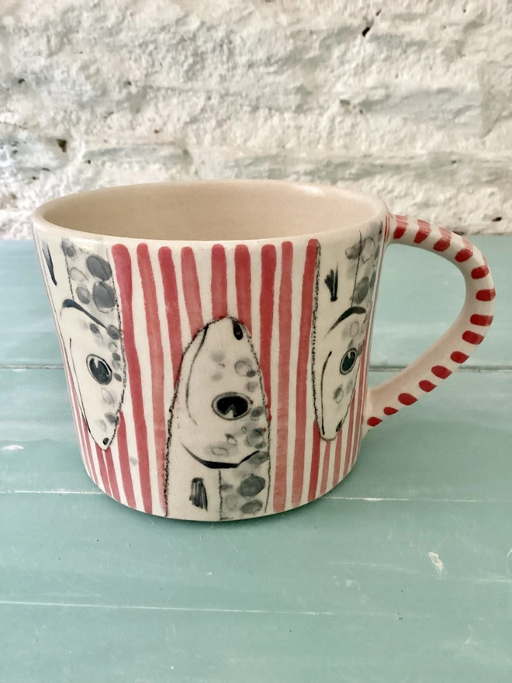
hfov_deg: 45.4
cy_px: 342
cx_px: 256
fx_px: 611
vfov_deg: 58.4
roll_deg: +0.2
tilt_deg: -22.1
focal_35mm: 31
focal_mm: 3.3
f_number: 2.4
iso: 320
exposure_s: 1/60
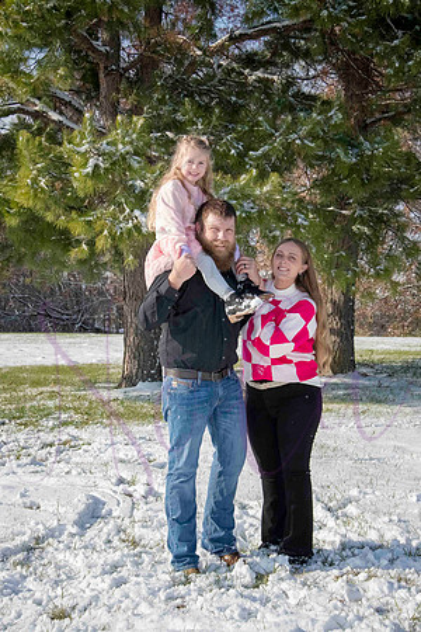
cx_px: 210
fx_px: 1105
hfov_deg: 21.6
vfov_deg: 31.9
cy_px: 316
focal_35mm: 63
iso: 800
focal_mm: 42
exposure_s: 1/2000
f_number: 7.1
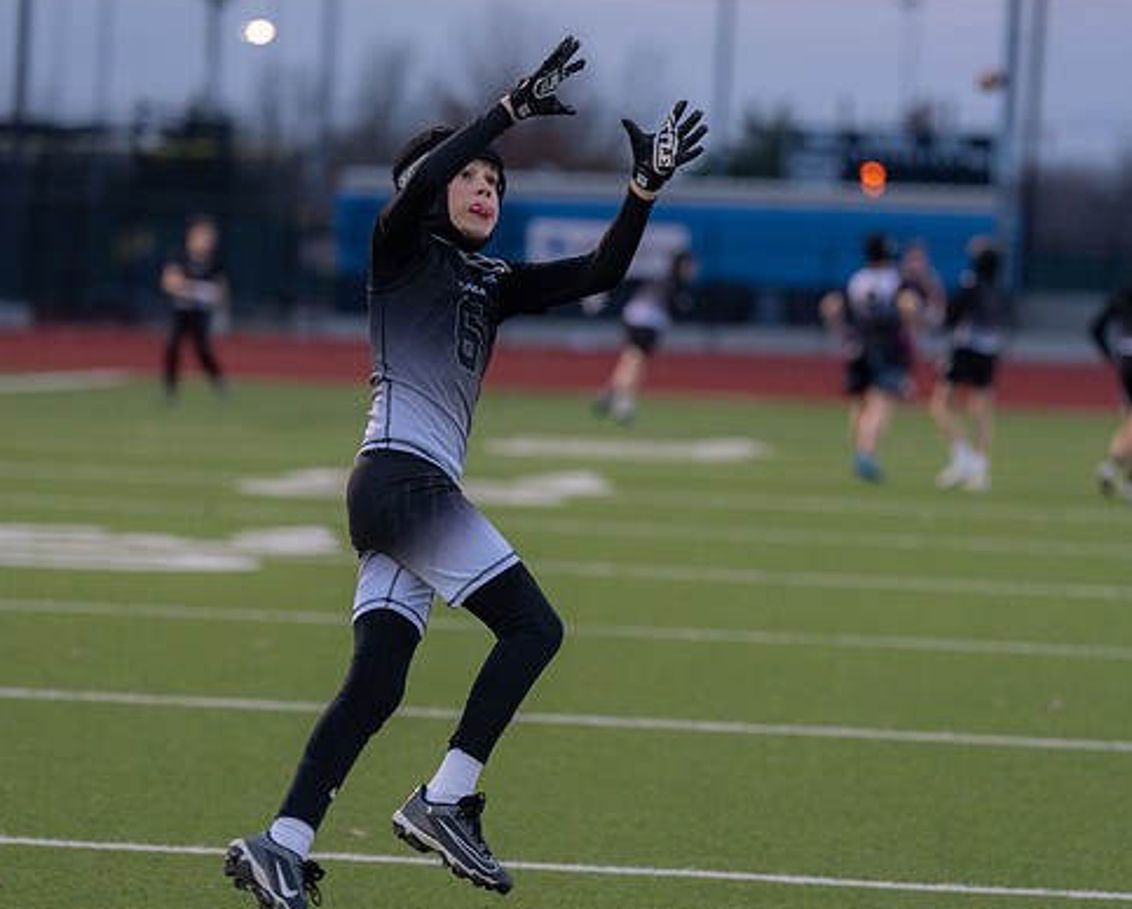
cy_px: 475
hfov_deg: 10.1
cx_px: 541
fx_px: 6376
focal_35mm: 190
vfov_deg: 8.2
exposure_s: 1/1000
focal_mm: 130
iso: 2000
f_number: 2.8
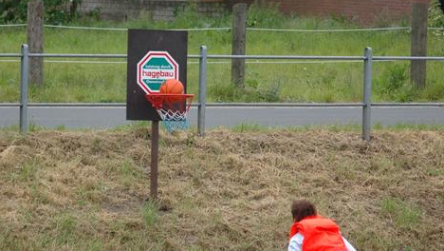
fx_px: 2780
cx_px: 184
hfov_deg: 9.1
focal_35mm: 236
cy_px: 129
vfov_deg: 5.2
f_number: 4.5
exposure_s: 1/320
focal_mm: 110
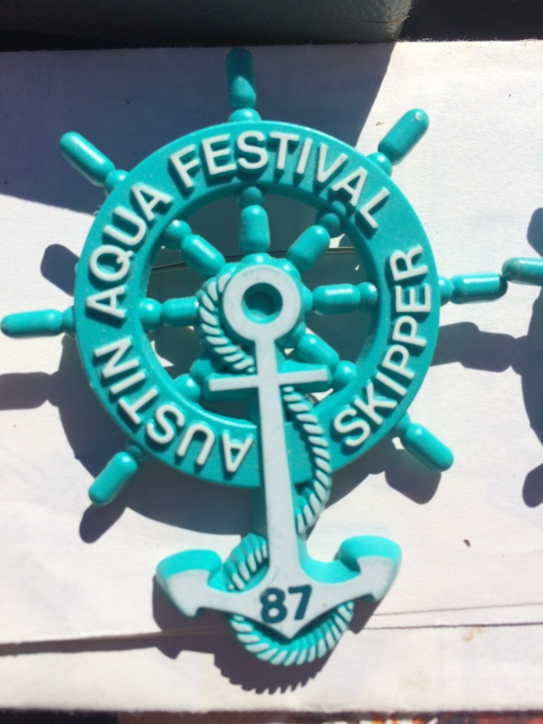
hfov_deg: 48.2
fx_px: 606
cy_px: 362
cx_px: 272
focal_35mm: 29
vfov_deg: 61.7
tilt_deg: -78.0
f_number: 2.2
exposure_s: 1/3425
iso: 32
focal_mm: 4.15
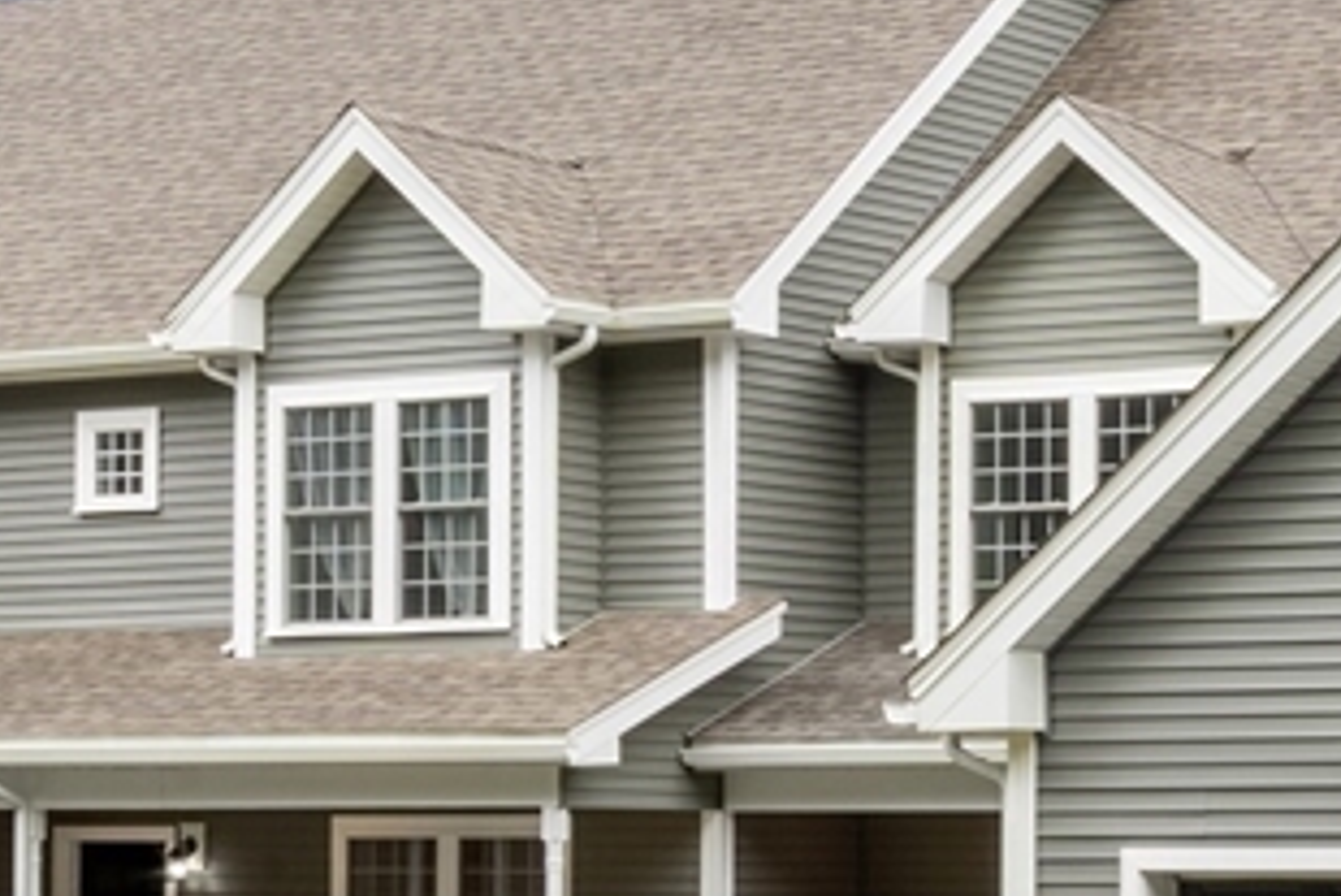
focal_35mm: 109
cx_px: 1518
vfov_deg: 12.5
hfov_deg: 18.0
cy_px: 777
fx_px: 4062
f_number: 20
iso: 100
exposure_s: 1/3
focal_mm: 22
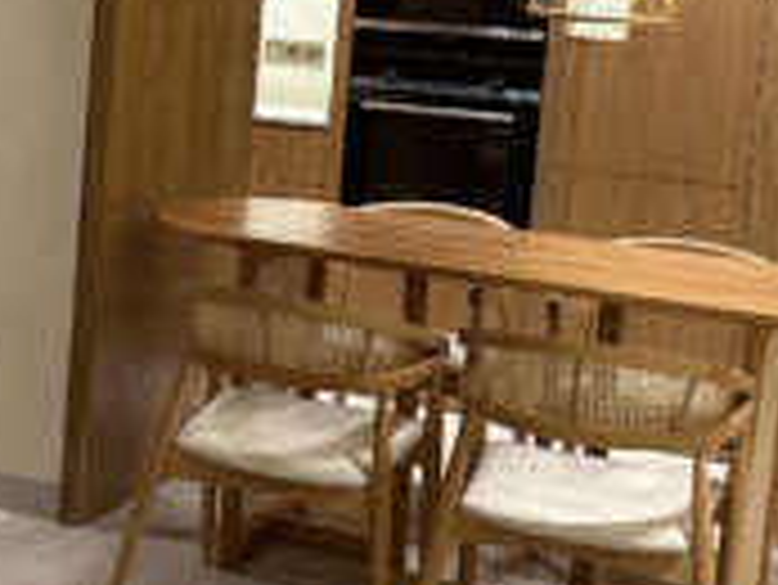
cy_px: 90
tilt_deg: -5.8
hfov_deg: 22.6
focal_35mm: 81
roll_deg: -3.5
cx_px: -90
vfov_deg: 18.0
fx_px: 1822
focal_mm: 6.86
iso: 160
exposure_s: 1/50
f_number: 1.78
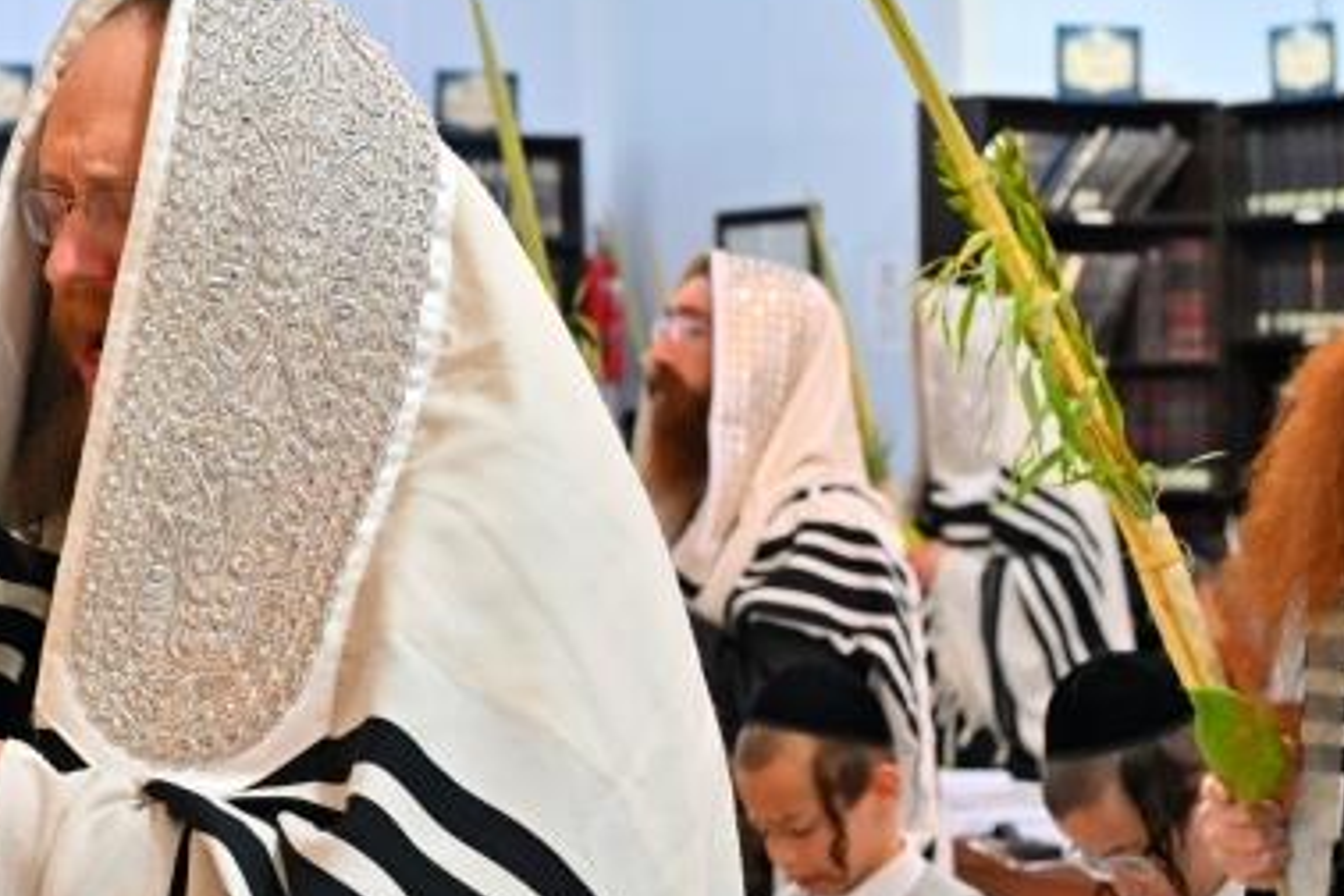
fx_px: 4144
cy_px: 194
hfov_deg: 18.1
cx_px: 85
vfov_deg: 12.3
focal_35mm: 111
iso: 500
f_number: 4
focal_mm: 41
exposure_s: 1/200
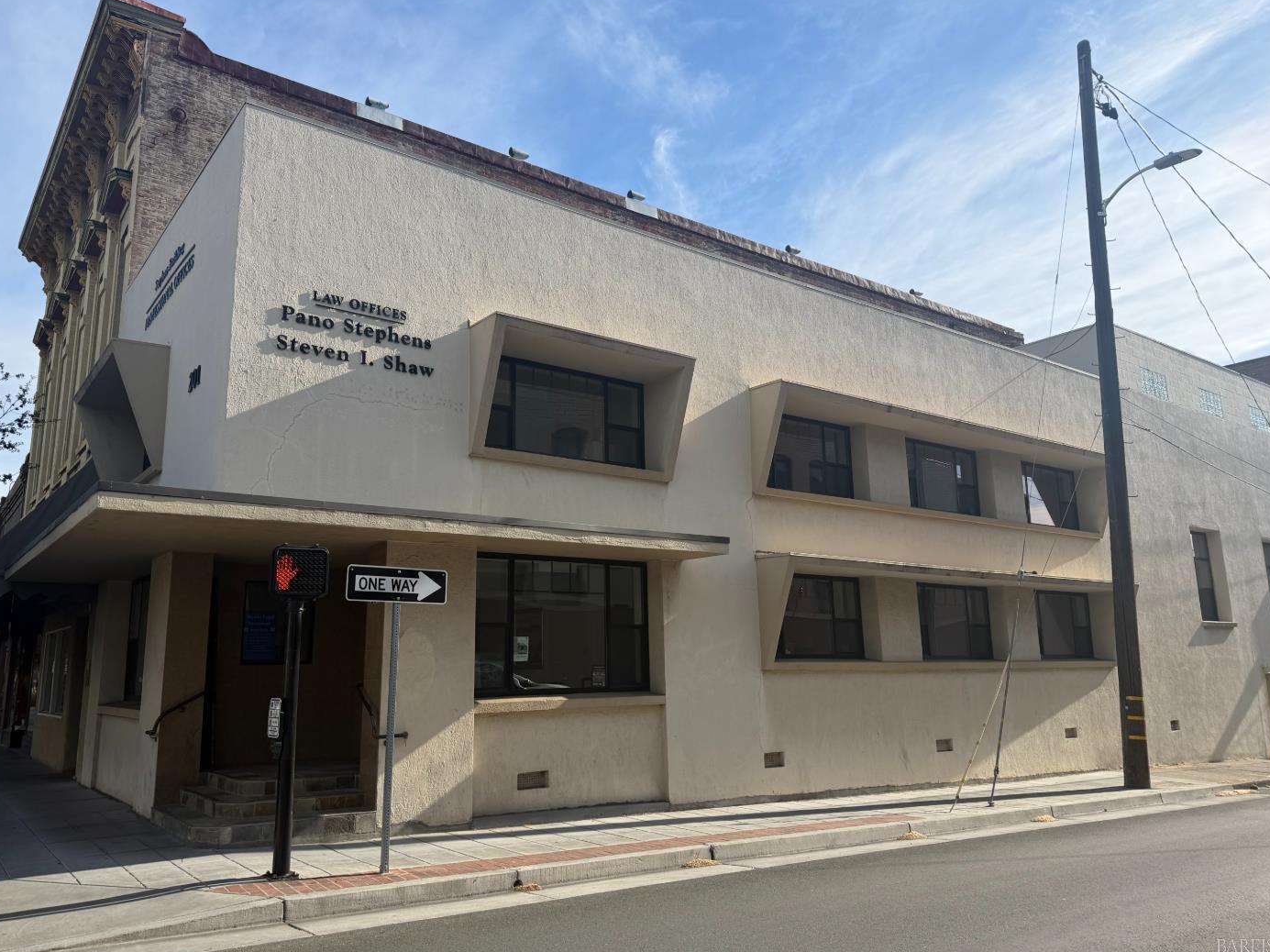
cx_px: 603
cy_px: 463
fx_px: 954
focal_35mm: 26
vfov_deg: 53.0
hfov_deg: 67.3
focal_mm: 6.76
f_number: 1.78
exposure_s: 1/3953
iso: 80
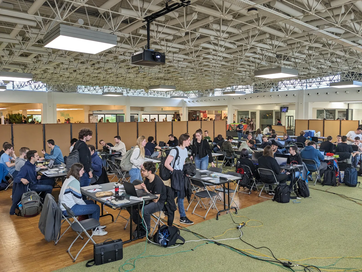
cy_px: 136
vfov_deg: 51.4
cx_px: 181
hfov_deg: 65.3
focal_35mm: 27
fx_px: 282
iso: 126
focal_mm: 4.38
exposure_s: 1/99.9
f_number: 1.73
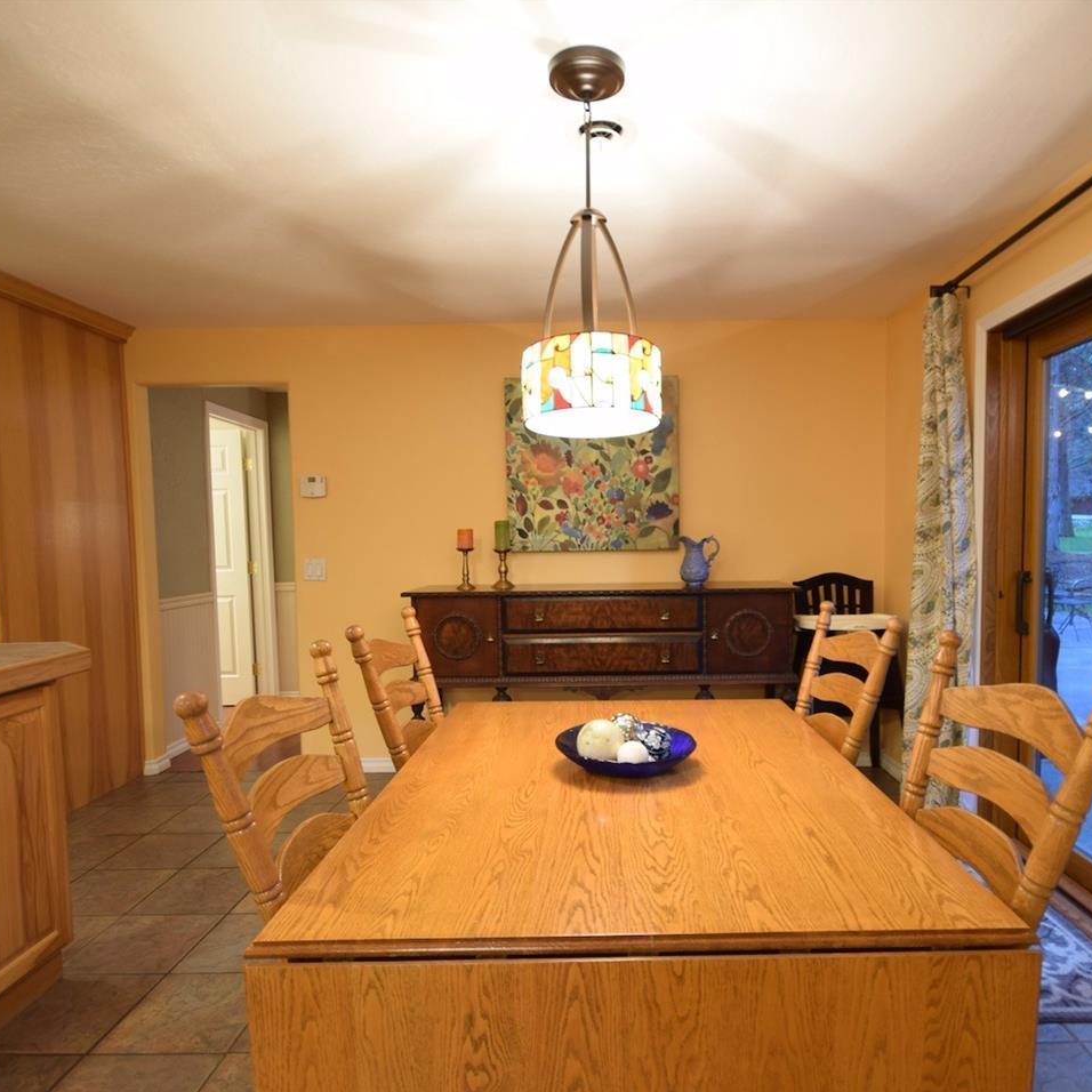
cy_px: 568
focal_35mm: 20
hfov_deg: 74.6
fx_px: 714
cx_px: 609
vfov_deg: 74.8
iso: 250
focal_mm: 10
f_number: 4.5
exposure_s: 1/3
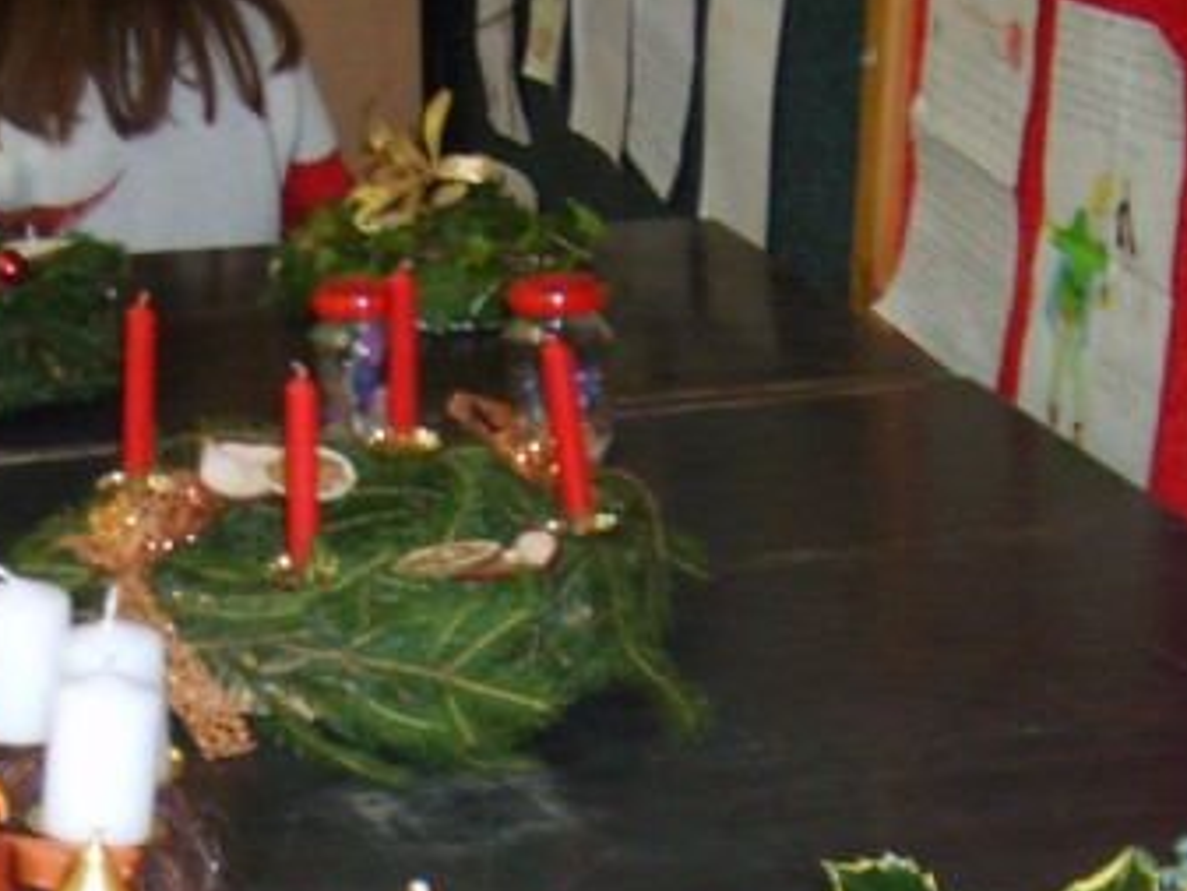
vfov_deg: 17.1
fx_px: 2847
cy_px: 1028
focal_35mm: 83
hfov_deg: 23.5
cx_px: 454
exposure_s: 1/45
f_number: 2.8
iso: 100
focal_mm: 5.8
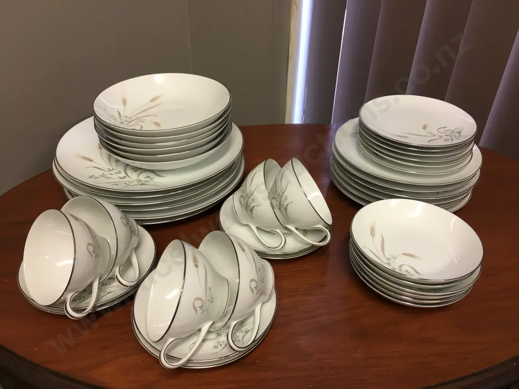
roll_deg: -1.1
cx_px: 260
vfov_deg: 48.2
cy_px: 194
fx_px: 435
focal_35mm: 29
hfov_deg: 61.7
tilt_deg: -33.3
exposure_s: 1/17
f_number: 2.2
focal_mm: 4.15
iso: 32
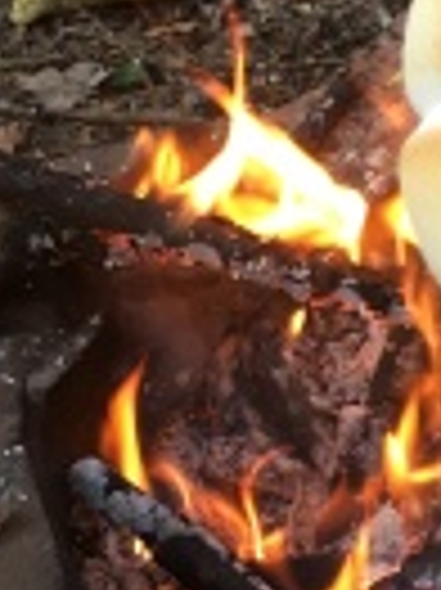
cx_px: 477
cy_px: 234
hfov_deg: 17.6
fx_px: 1378
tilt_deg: -38.7
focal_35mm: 81
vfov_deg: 24.1
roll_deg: +2.1
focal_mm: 4.15
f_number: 2.2
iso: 64
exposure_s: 1/30
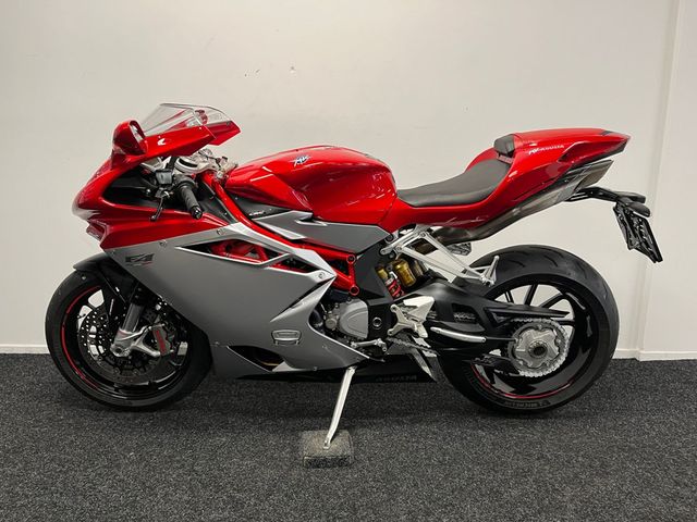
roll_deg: -0.8
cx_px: 348
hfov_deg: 67.3
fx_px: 524
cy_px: 261
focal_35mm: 26
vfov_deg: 53.1
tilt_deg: -11.9
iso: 100
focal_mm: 5.1
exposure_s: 1/50
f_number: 1.6
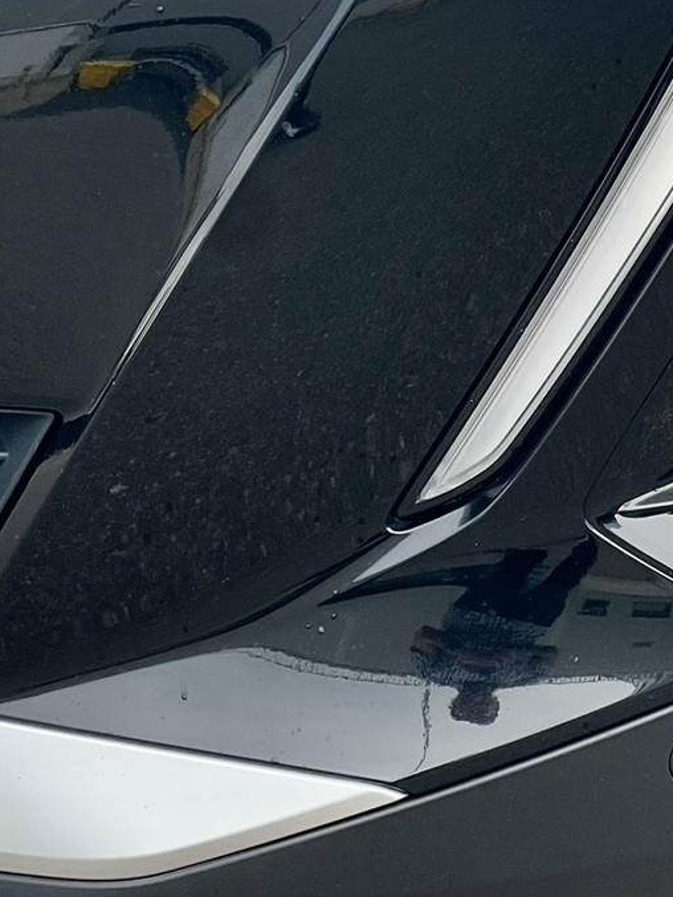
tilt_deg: -16.0
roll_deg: +0.9
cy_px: -89
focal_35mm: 182
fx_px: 4716
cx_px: 570
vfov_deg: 10.7
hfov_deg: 8.1
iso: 40
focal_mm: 9
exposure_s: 1/100
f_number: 2.8
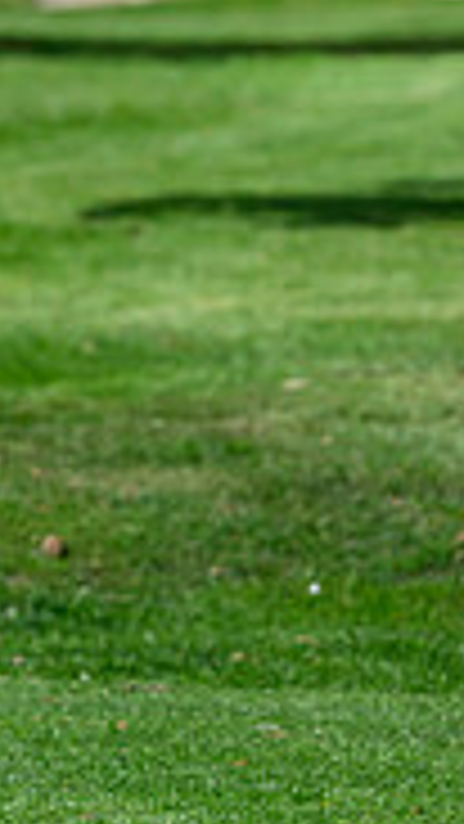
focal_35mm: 466
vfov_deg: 4.6
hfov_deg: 2.6
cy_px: 149
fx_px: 10188
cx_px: -681
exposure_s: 1/3200
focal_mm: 130
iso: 500
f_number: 4
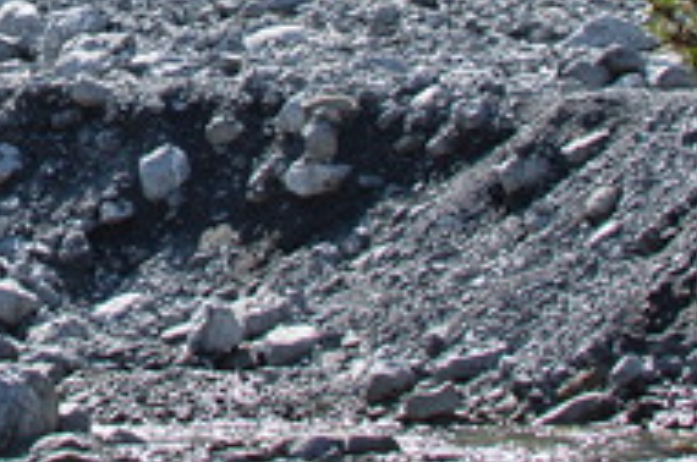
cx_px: -242
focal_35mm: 175
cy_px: -297
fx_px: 3382
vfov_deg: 7.6
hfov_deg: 11.4
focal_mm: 28
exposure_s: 1/200
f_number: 7.1
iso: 100
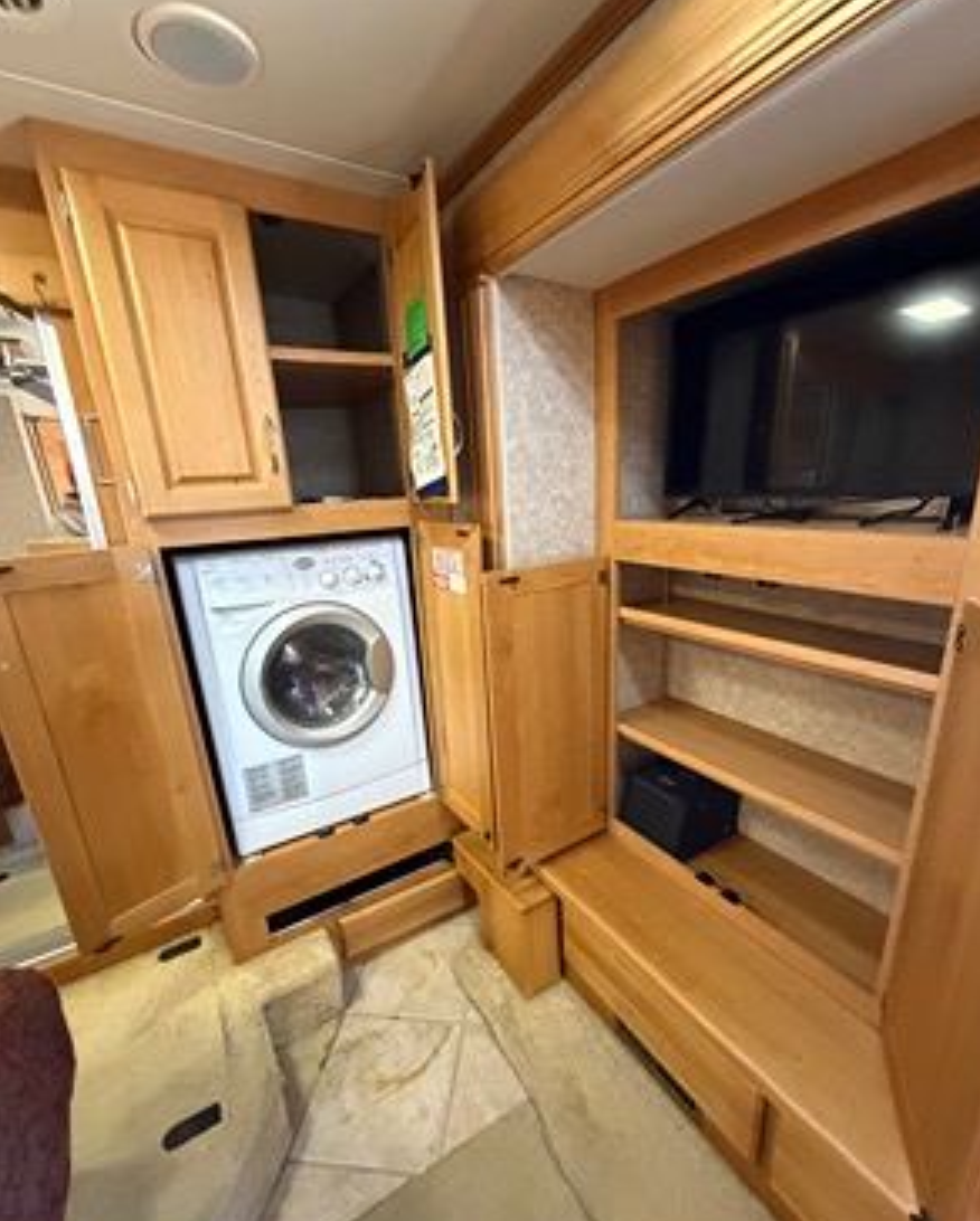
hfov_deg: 84.1
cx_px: 500
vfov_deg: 96.6
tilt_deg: -16.4
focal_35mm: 15
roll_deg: +2.2
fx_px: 543
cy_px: 651
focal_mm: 2.22
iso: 1000
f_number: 2.2
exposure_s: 1/60
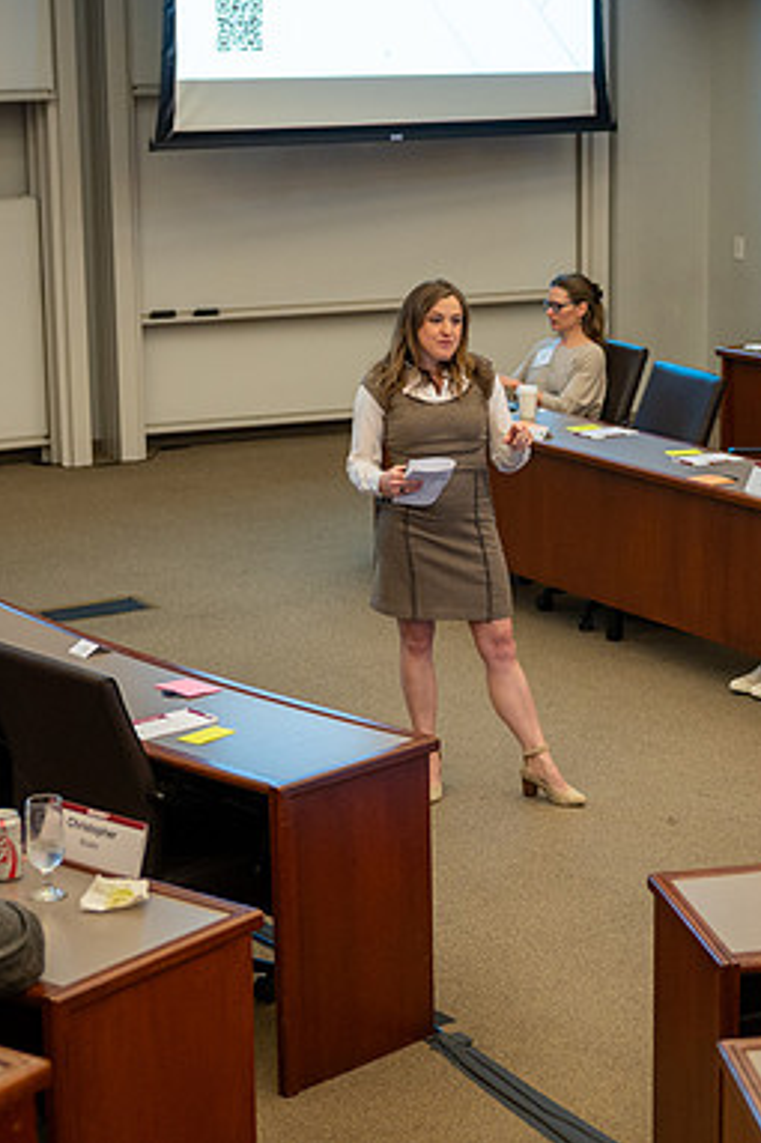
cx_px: 518
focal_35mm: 83
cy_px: 596
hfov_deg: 16.4
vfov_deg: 24.5
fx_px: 2634
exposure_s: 1/200
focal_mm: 48
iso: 1250
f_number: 2.8
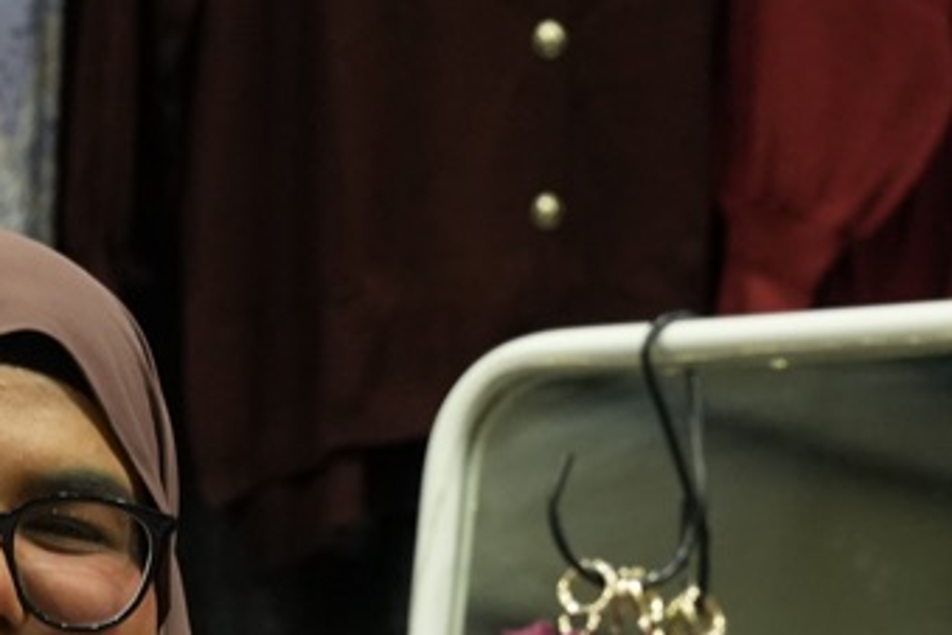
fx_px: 6290
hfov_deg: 8.4
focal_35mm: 238
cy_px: 1469
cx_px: -573
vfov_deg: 5.6
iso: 3200
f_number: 4
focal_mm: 50.4
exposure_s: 1/250
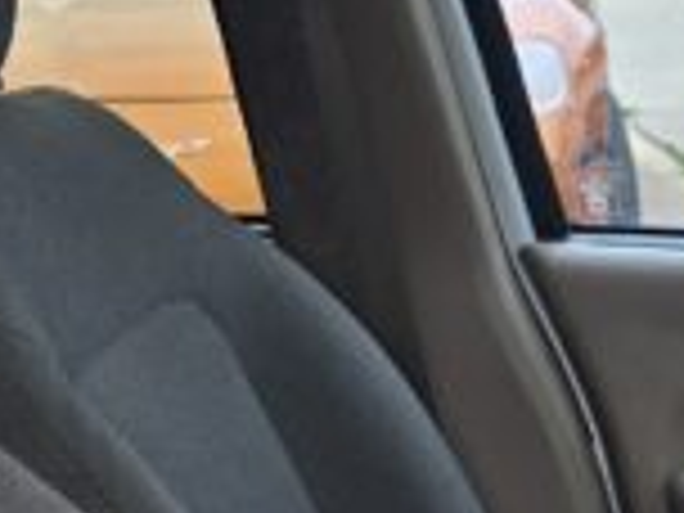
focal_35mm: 155
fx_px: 3063
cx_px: 1256
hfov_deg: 11.7
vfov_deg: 9.1
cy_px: 958
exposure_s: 1/180
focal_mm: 6.3
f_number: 1.7
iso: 16
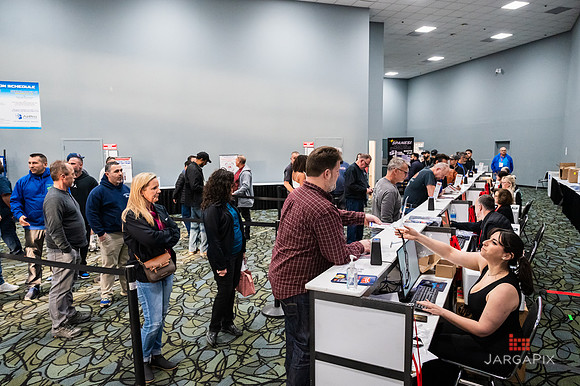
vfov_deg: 51.1
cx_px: 290
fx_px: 404
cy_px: 193
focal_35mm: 25
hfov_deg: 71.4
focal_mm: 24
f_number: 4
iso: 6400
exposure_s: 1/200
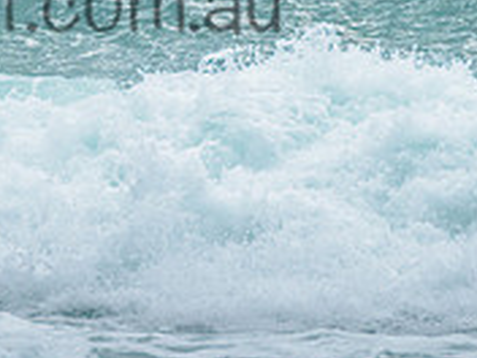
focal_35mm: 1555
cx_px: 39
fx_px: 21428
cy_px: -89
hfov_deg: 1.3
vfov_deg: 1.0
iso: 500
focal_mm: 400
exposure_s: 1/1600
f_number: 10
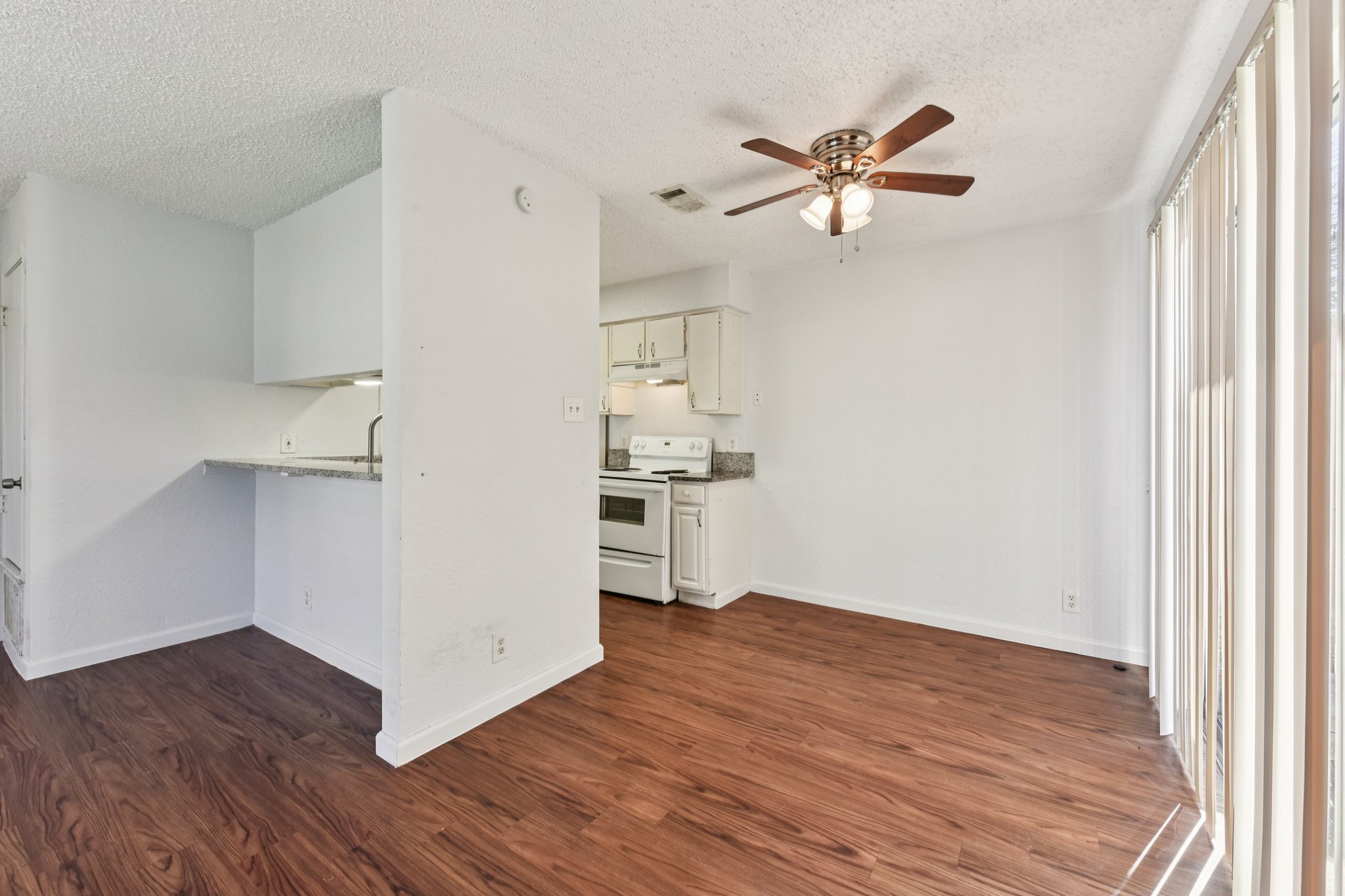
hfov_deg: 104.3
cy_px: 448
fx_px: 523
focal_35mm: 14
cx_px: 672
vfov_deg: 81.2
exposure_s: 1/15
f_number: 9
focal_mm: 14
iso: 250
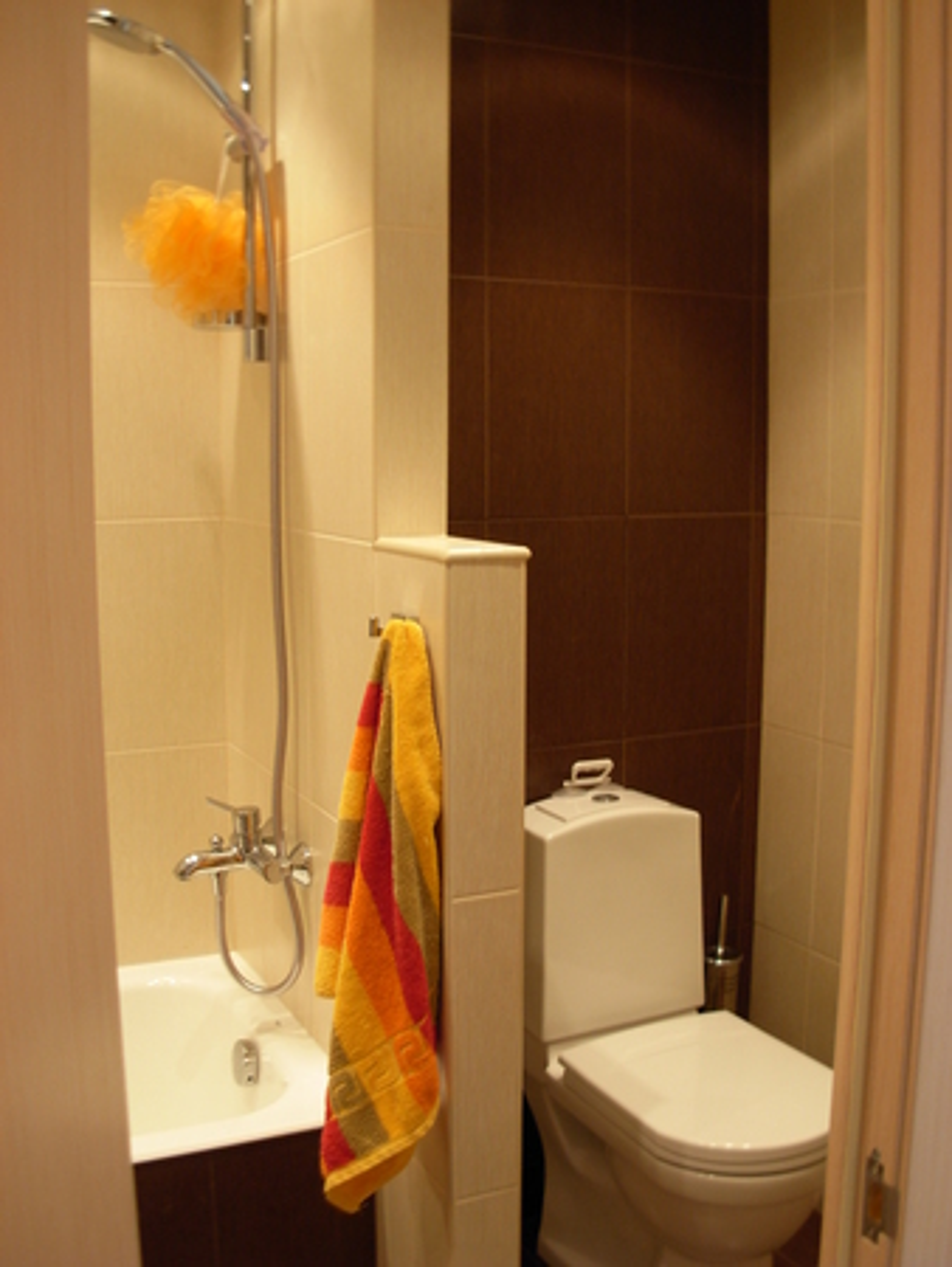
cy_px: 634
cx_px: 476
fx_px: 1392
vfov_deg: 49.0
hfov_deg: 37.8
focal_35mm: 38
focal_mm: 6.3
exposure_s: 1/8.4
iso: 79
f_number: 2.9
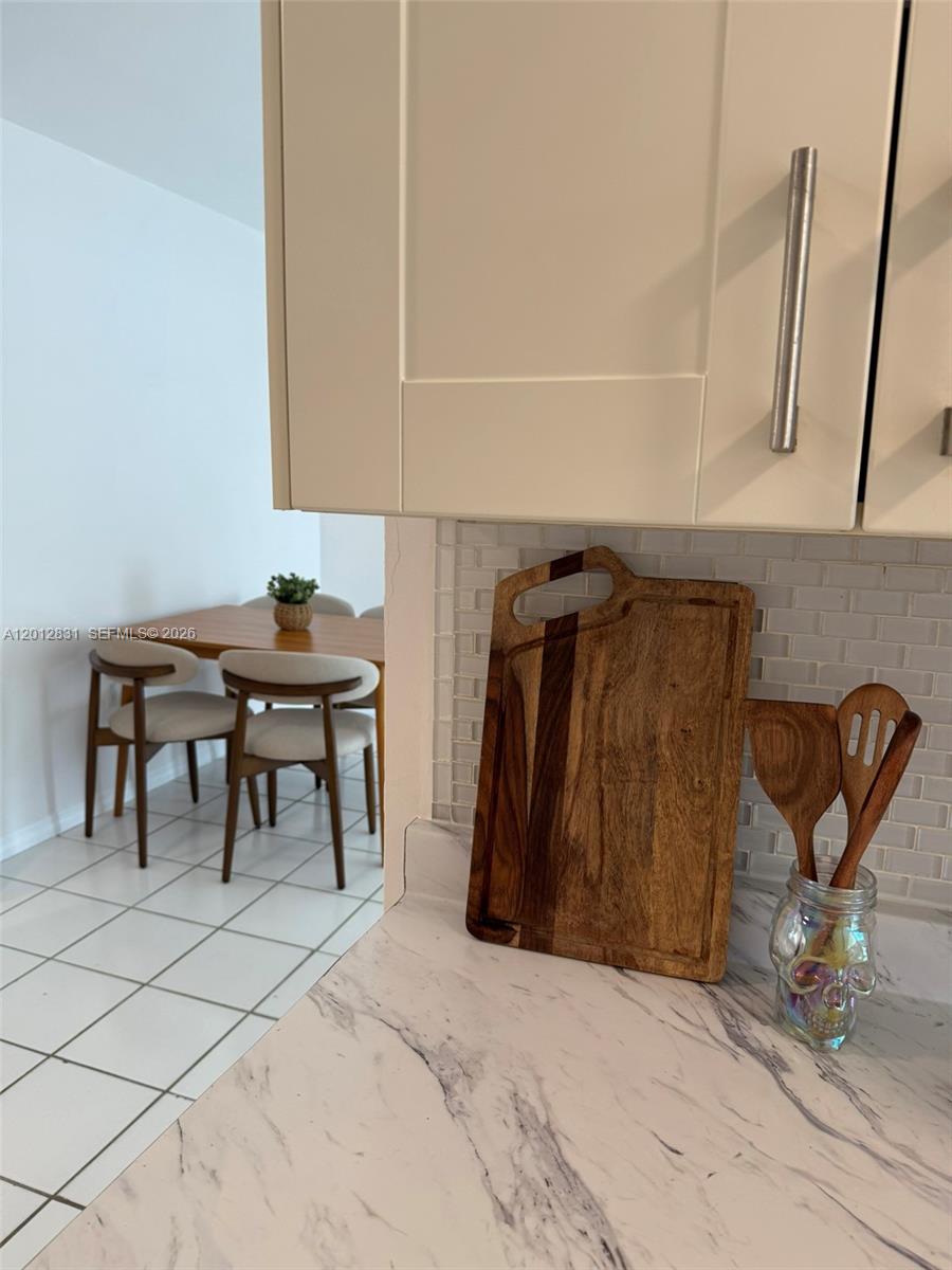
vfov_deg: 71.6
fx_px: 880
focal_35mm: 24
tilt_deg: -10.0
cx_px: 476
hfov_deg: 56.8
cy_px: 635
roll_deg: -1.8
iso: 125
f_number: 1.78
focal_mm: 6.76
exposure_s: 1/120
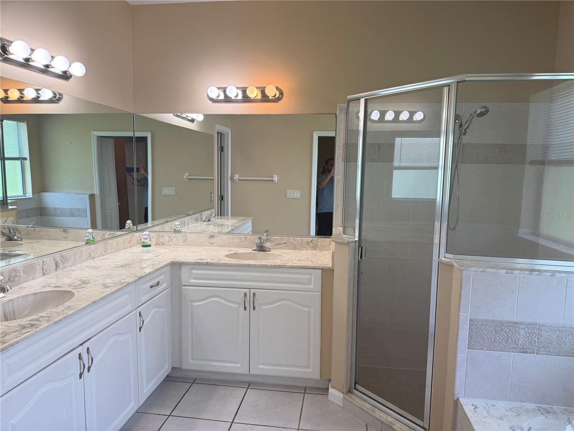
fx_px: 398
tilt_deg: -5.5
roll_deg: +0.3
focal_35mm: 24
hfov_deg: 71.6
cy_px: 216
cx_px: 287
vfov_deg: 56.8
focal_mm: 6.76
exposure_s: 1/326
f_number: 1.78
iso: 100
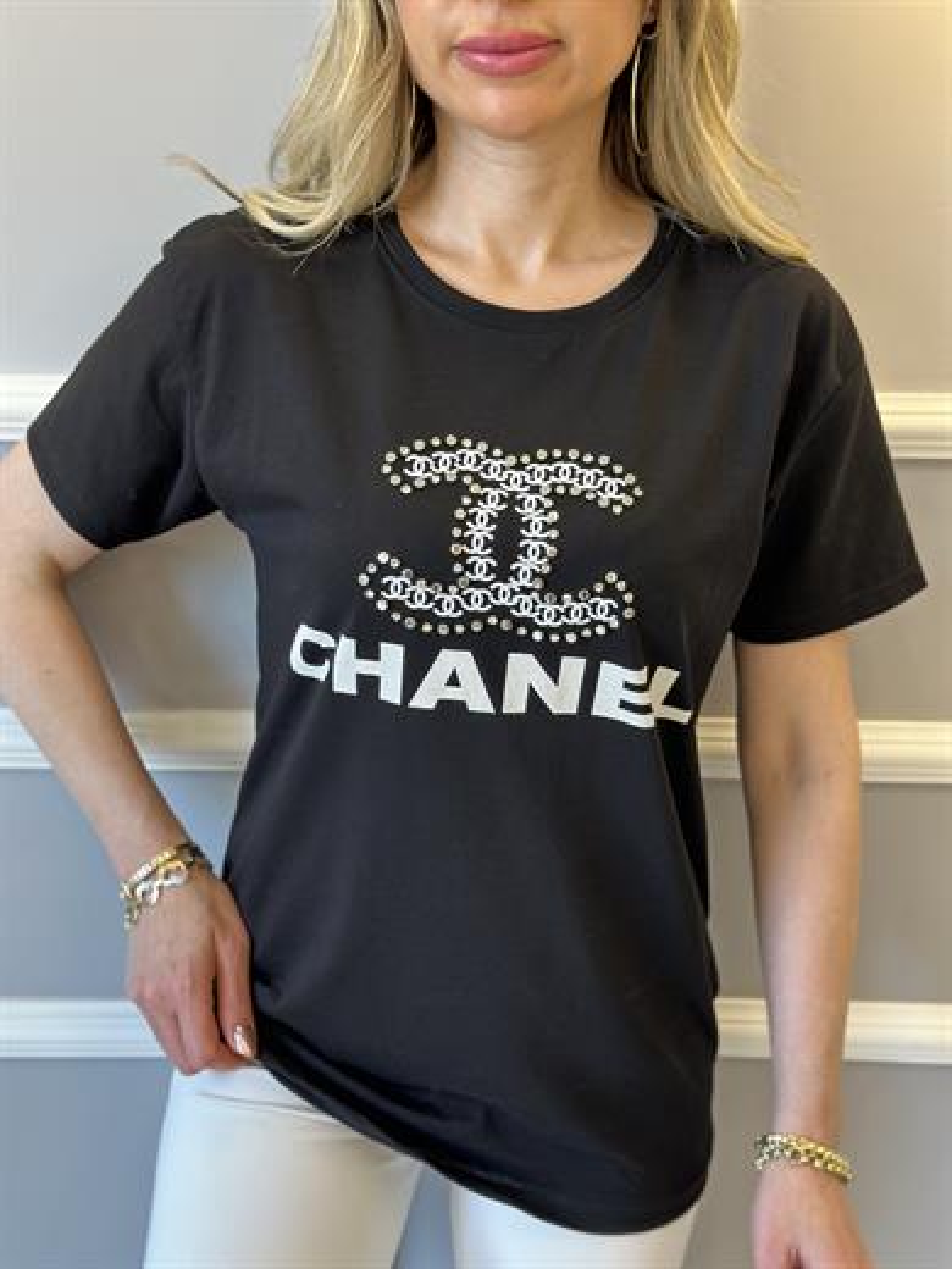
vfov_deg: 39.7
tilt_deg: -13.2
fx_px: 1760
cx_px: 476
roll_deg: -2.5
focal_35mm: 48
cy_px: 634
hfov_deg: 30.3
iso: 125
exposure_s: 1/100
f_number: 1.78
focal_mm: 6.86
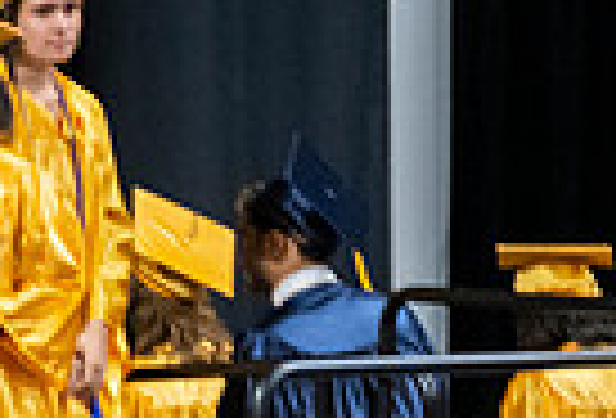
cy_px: 492
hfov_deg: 1.7
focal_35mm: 1201
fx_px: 20665
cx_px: 22
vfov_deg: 1.2
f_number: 4
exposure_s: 1/200
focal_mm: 190
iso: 2000
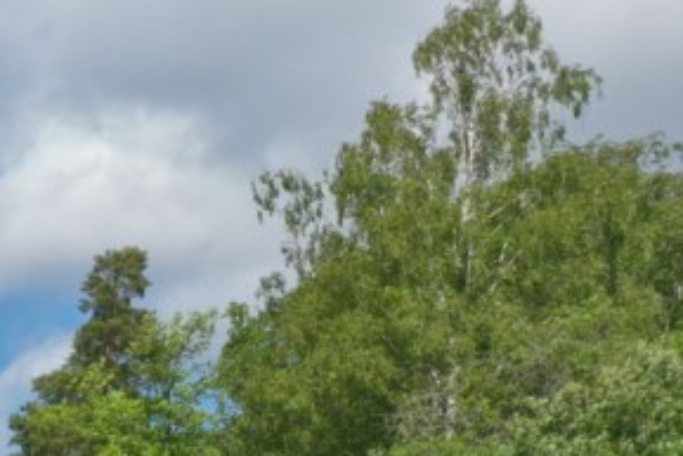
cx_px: -721
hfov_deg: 13.8
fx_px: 2354
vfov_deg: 10.0
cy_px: 1001
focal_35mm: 124
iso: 100
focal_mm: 10.26
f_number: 8
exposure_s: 1/320
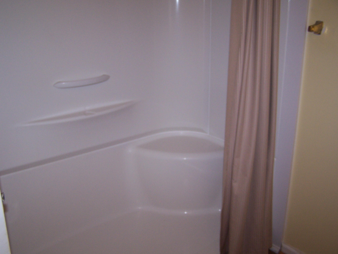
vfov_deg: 37.7
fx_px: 371
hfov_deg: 49.0
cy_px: 127
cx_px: 169
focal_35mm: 38
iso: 140
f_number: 2.8
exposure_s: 1/60
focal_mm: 6.3
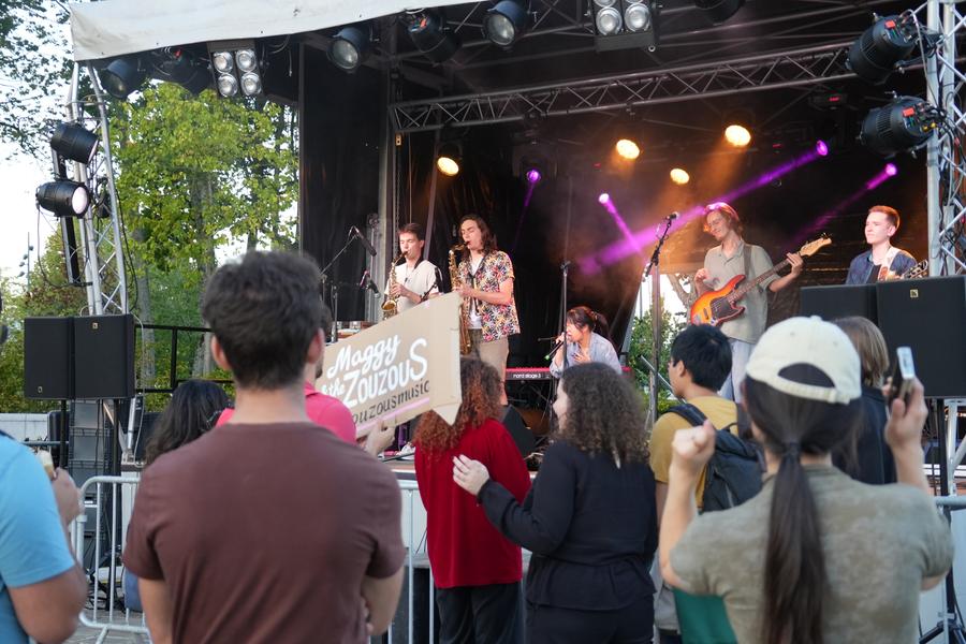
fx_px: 1503
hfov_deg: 35.6
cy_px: 322
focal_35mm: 56
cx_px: 483
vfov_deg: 24.2
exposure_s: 1/160
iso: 1000
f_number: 4.5
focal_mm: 37.4
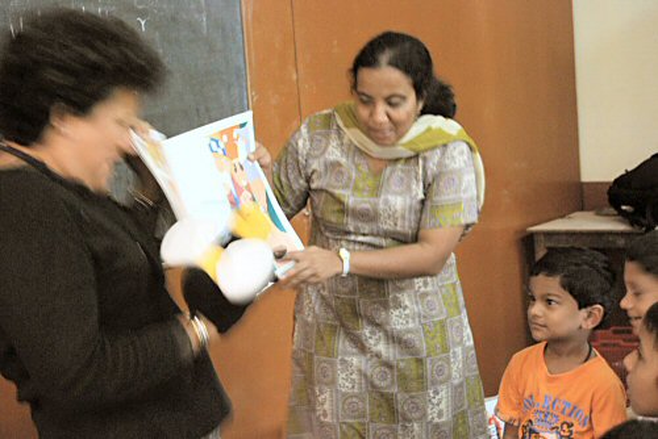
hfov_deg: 28.1
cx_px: 329
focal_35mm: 72
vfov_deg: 19.0
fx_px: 1317
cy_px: 220
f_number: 5.6
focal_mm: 48
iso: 1600
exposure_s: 1/8
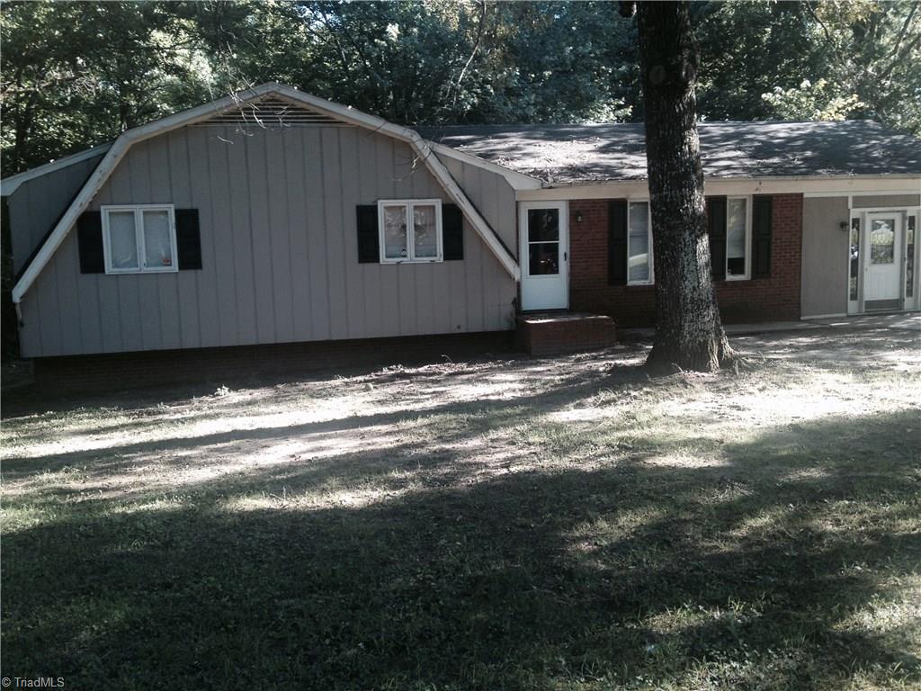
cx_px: 460
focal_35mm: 35
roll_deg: +1.3
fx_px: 931
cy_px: 346
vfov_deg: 40.7
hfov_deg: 52.6
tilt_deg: -8.6
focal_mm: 4.28
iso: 64
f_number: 2.4
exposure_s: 1/120
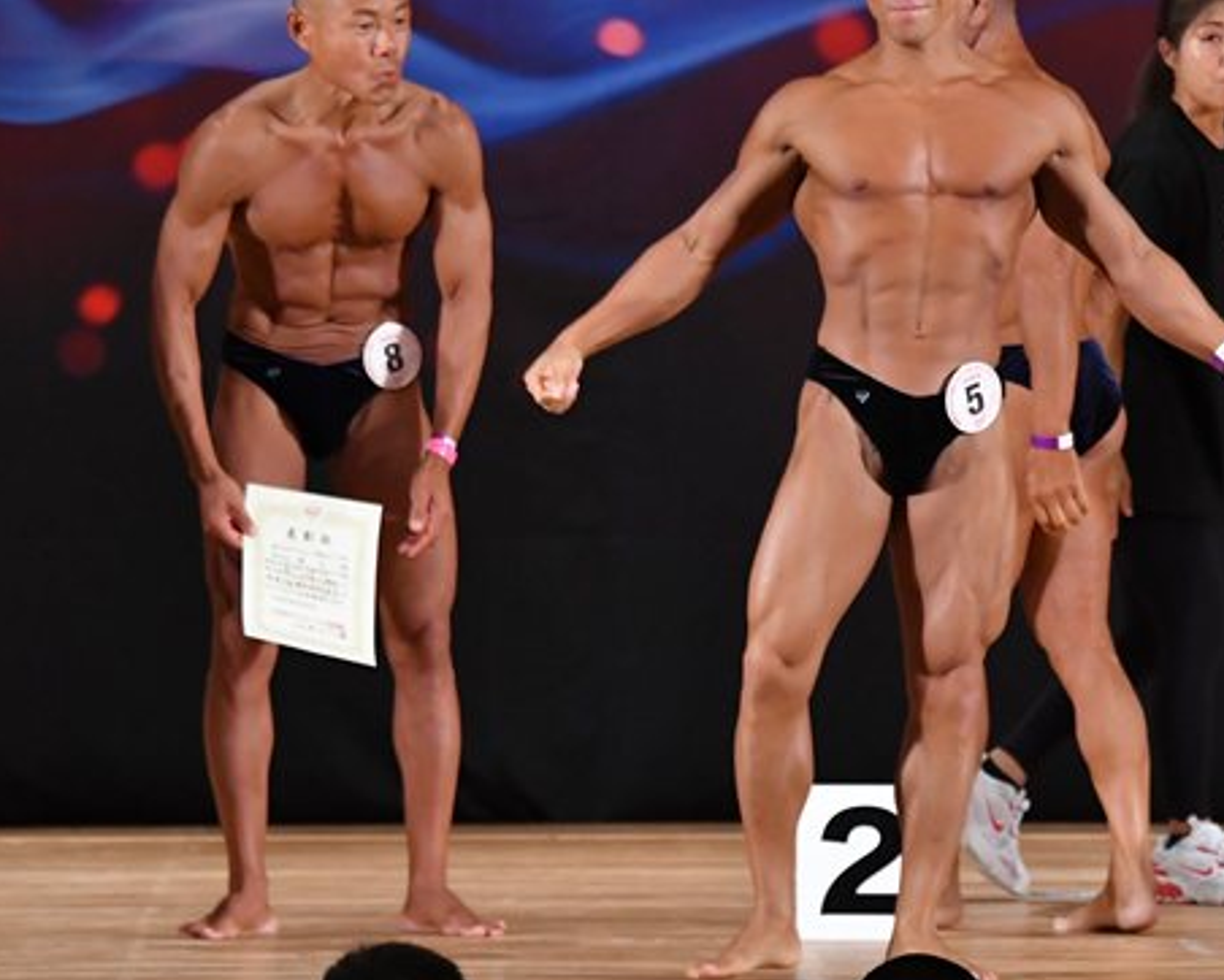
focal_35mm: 362
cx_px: 860
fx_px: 13119
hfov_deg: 5.3
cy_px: 436
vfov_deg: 4.3
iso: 3200
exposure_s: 1/400
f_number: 5.6
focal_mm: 150
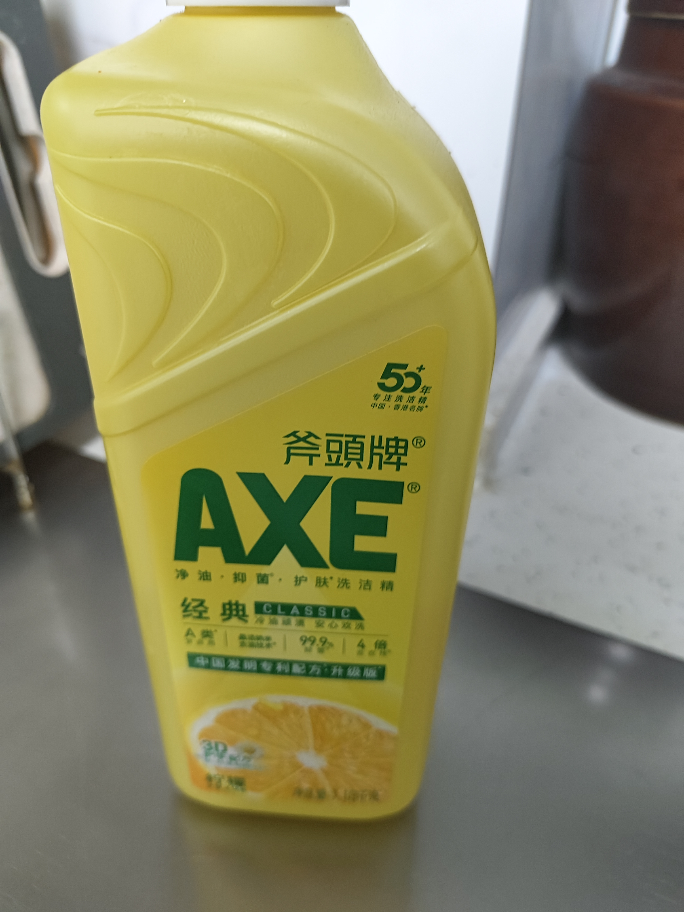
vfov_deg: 71.6
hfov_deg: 56.8
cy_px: 456
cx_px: 342
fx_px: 632
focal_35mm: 24
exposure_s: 1/50
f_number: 1.88
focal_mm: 5.56
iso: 700
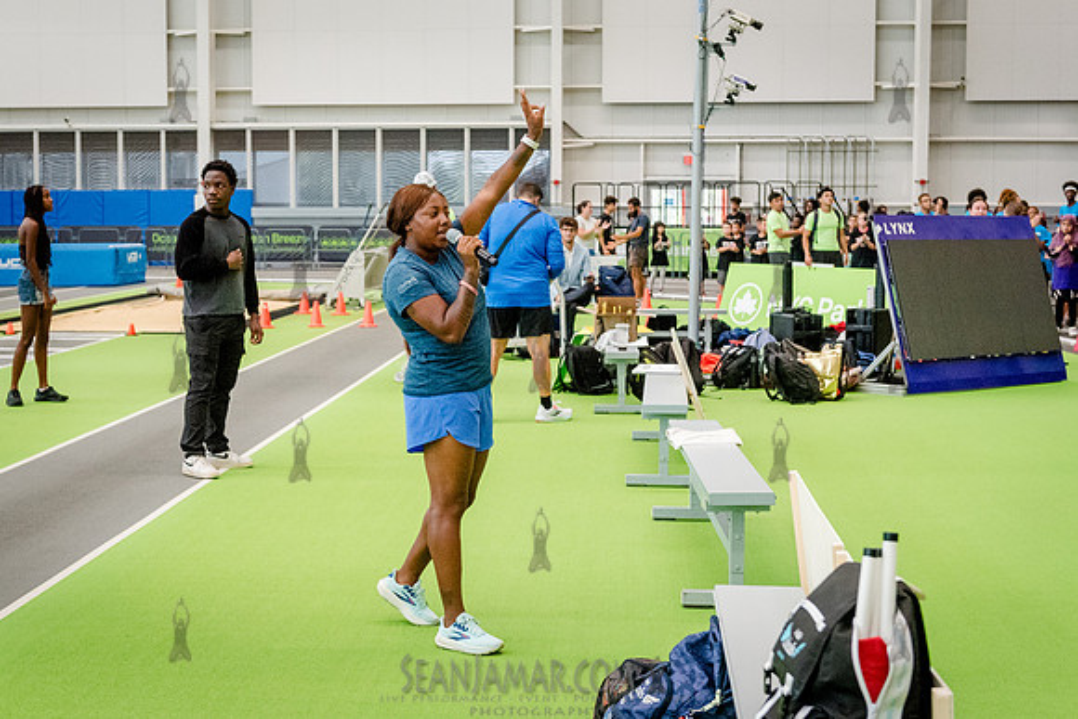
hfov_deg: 34.0
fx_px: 1759
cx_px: 426
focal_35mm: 59
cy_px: 350
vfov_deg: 23.1
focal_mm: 48
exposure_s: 1/1000
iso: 6400
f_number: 4
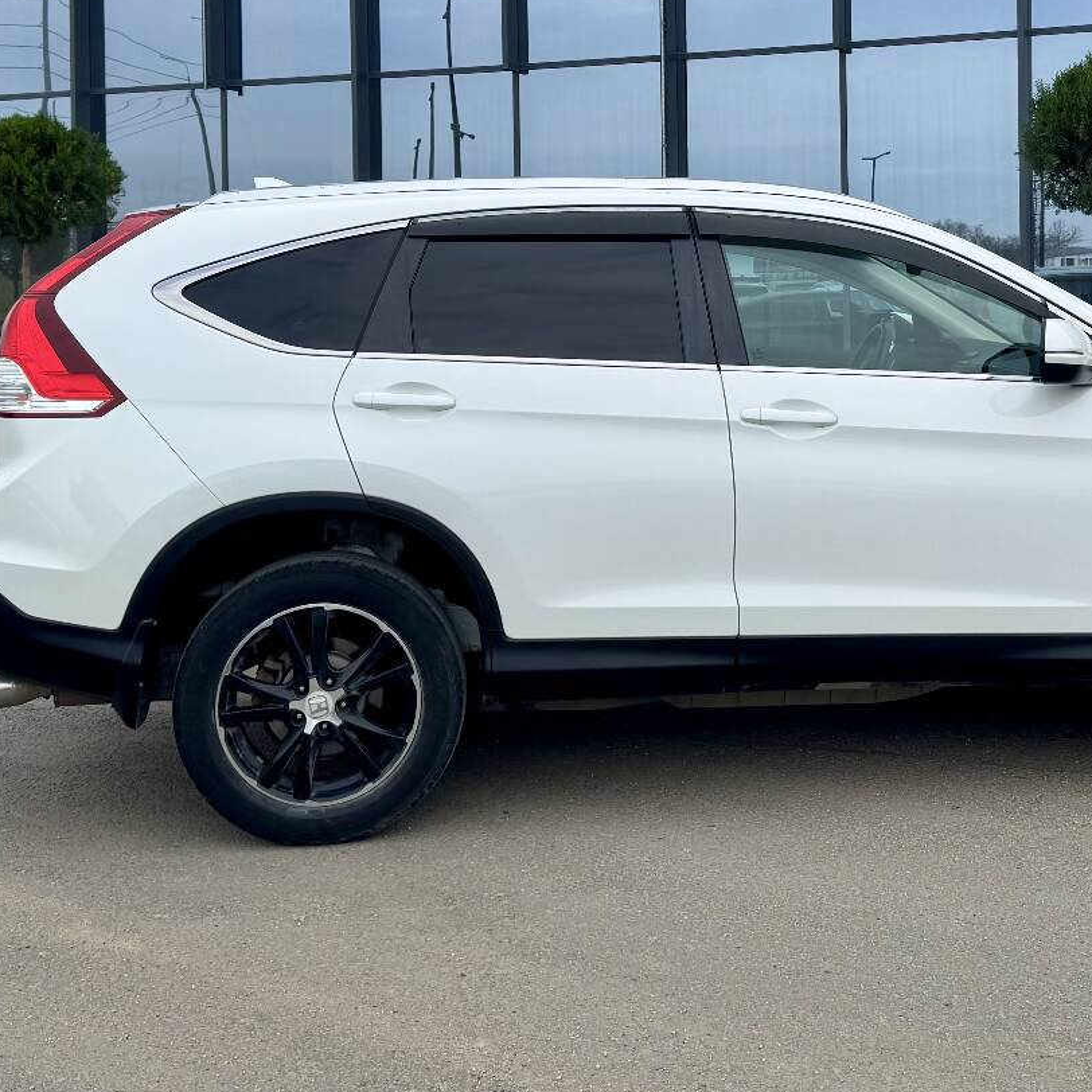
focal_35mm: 47
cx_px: 709
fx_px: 1677
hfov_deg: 35.8
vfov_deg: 35.2
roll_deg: +0.8
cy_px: 265
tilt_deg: +1.2
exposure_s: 1/2506
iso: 80
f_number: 1.78
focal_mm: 6.76
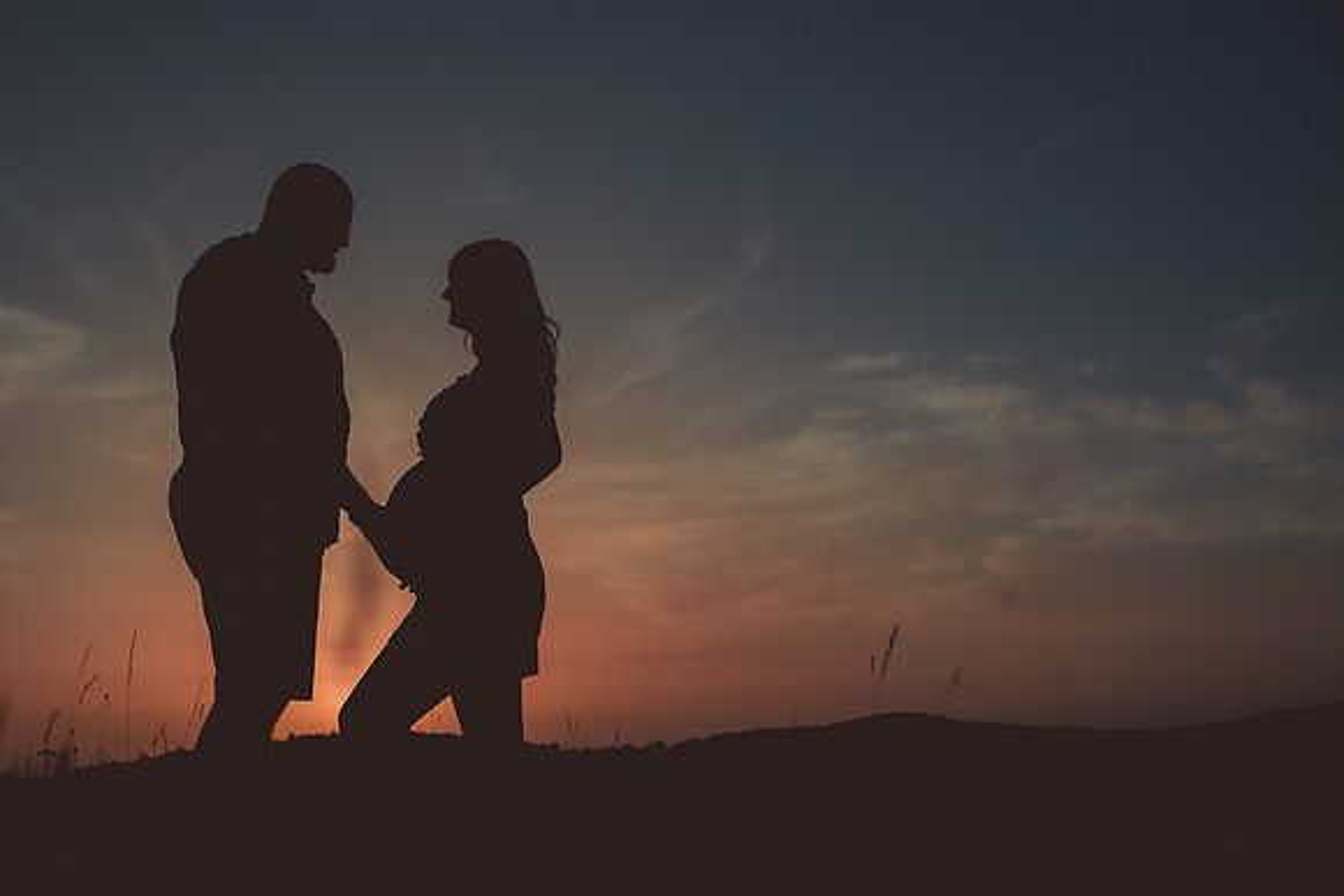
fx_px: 1257
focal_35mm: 34
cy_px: 471
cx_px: 637
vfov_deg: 39.2
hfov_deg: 56.2
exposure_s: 1/2000
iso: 100
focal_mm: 32
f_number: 4
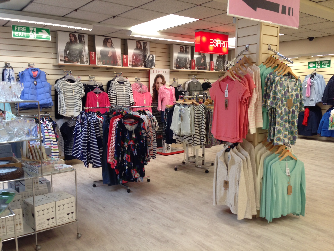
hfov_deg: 55.4
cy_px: 126
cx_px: 167
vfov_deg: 42.9
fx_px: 318
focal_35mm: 33
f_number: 2.4
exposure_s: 1/20
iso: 64
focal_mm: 4.12
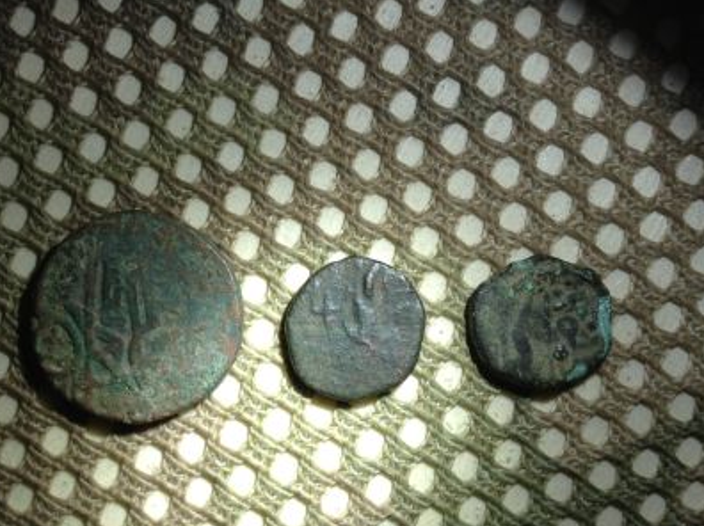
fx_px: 1016
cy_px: 270
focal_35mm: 50
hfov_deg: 38.1
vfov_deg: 29.0
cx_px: 284
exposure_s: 1/296
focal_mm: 3.3
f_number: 2.4
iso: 32
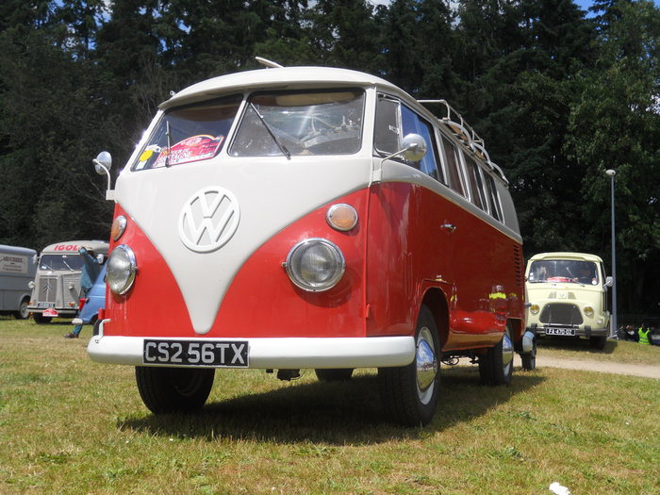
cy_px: 248
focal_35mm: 41
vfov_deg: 35.1
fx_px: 782
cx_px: 330
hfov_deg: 45.8
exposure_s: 1/320
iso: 80
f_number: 6.4
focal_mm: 7.3
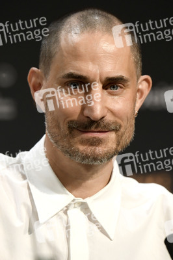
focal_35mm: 180
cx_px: 86
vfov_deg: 11.4
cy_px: 130
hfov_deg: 7.6
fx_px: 1300
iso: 1600
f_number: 4
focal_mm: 180
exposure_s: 1/320
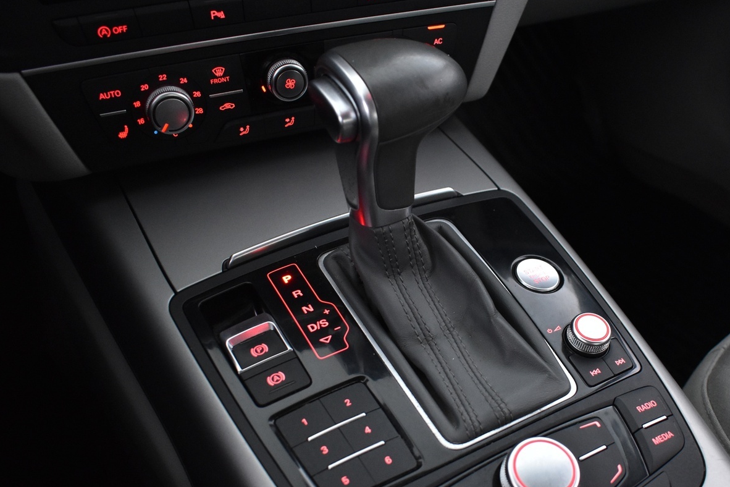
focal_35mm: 37
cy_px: 329
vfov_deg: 35.6
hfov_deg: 51.5
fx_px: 750
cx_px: 443
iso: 2000
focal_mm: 18
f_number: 3.5
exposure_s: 1/30
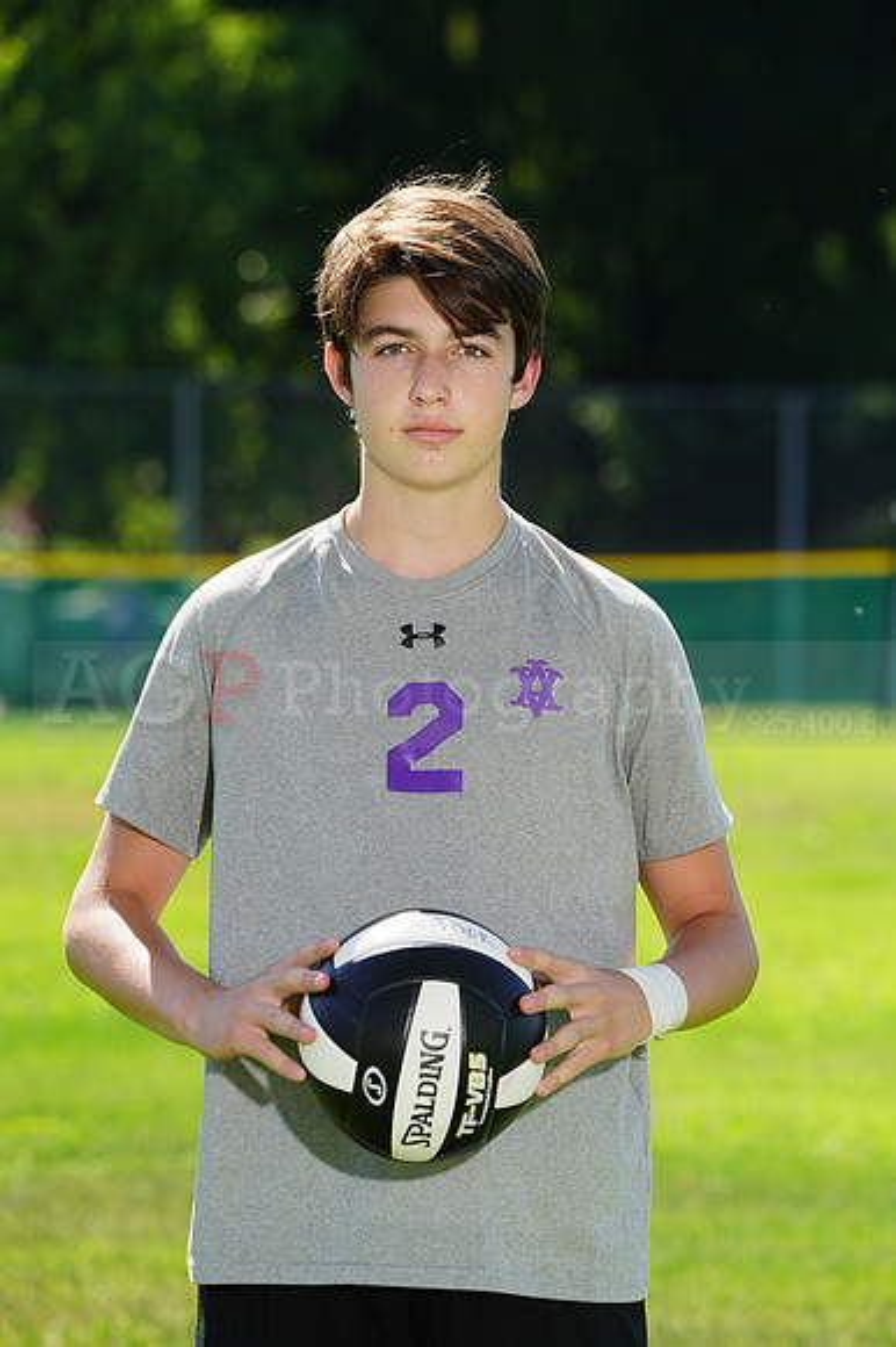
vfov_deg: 6.7
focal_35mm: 309
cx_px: 448
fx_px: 11549
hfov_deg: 4.4
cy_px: 674
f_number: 11
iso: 200
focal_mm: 309
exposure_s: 1/200
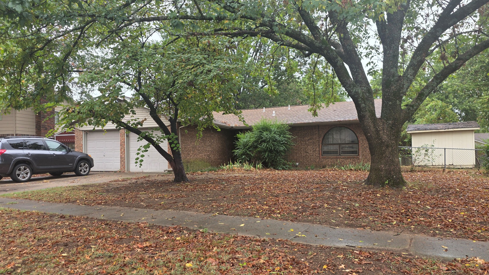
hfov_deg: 71.9
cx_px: 248
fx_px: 337
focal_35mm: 26
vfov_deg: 44.3
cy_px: 155
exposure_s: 1/180
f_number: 1.7
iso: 32
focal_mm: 6.25
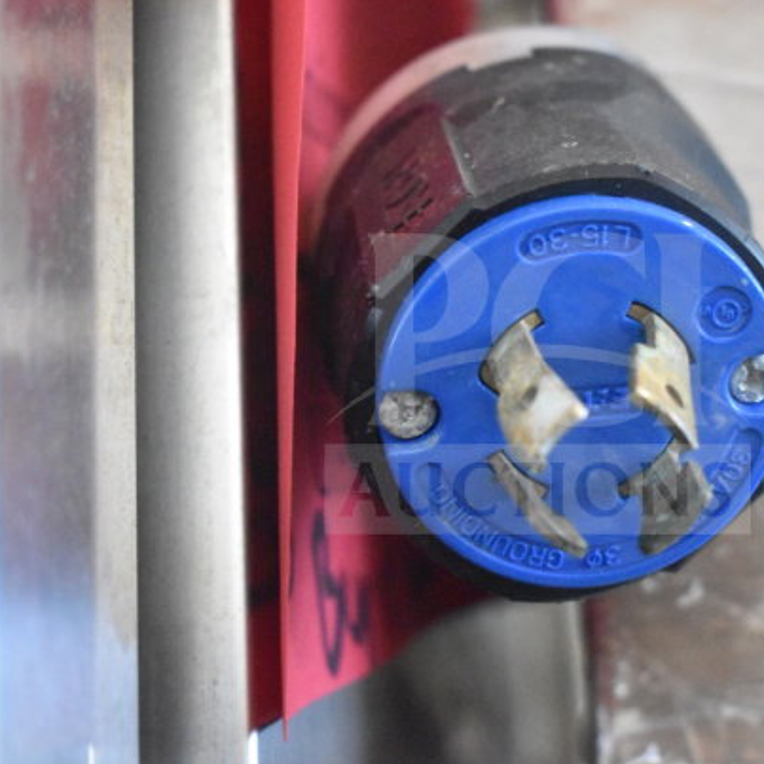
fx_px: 2023
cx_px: 537
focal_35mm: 81
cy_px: 384
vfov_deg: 21.4
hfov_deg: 21.3
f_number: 5
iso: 12800
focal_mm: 42
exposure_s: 1/60
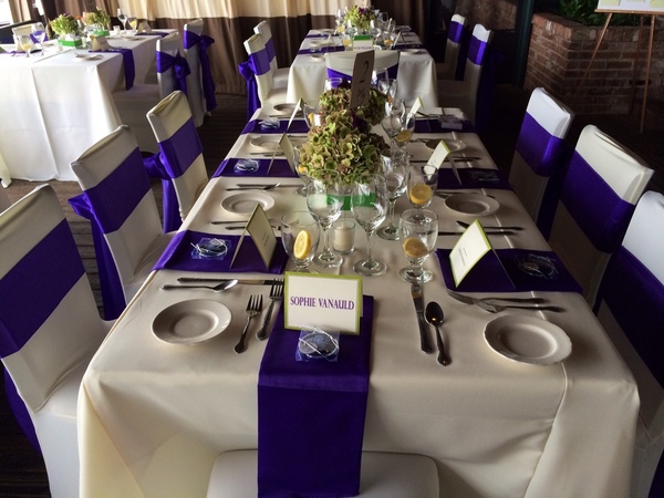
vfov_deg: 46.8
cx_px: 332
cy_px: 249
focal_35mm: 30
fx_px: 575
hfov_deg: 60.0
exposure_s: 1/30
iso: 50
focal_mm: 4.12
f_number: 2.2
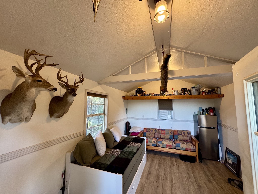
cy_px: 97
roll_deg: +0.6
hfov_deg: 102.1
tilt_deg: +5.0
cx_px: 129
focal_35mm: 14
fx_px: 104
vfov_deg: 85.7
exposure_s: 1/60
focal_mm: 2.22
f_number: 2.2
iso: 250
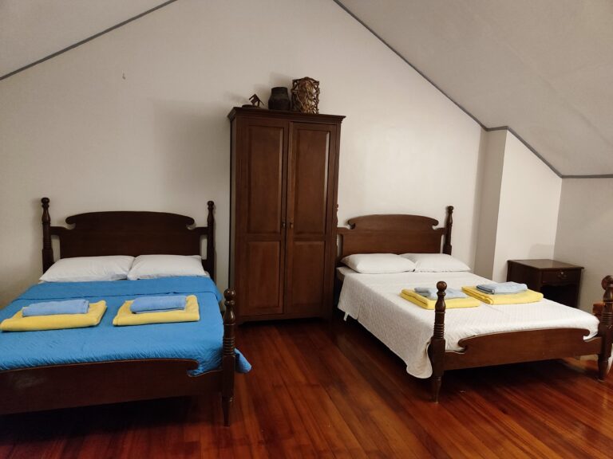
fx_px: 407
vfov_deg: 58.9
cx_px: 306
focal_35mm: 23
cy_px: 230
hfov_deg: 73.9
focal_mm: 5.59
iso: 2194
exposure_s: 1/24
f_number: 1.88
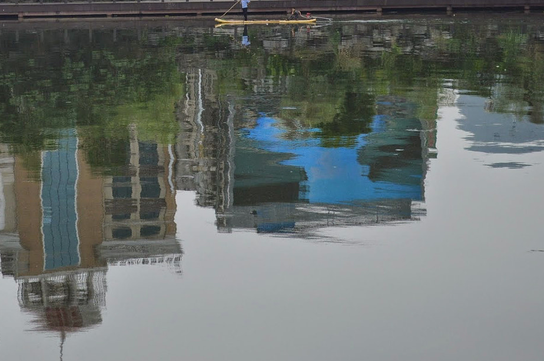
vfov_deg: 9.5
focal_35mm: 143
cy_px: 52
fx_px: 2157
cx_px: 148
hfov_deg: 14.3
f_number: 5.6
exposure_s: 1/1600
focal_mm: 55
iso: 400
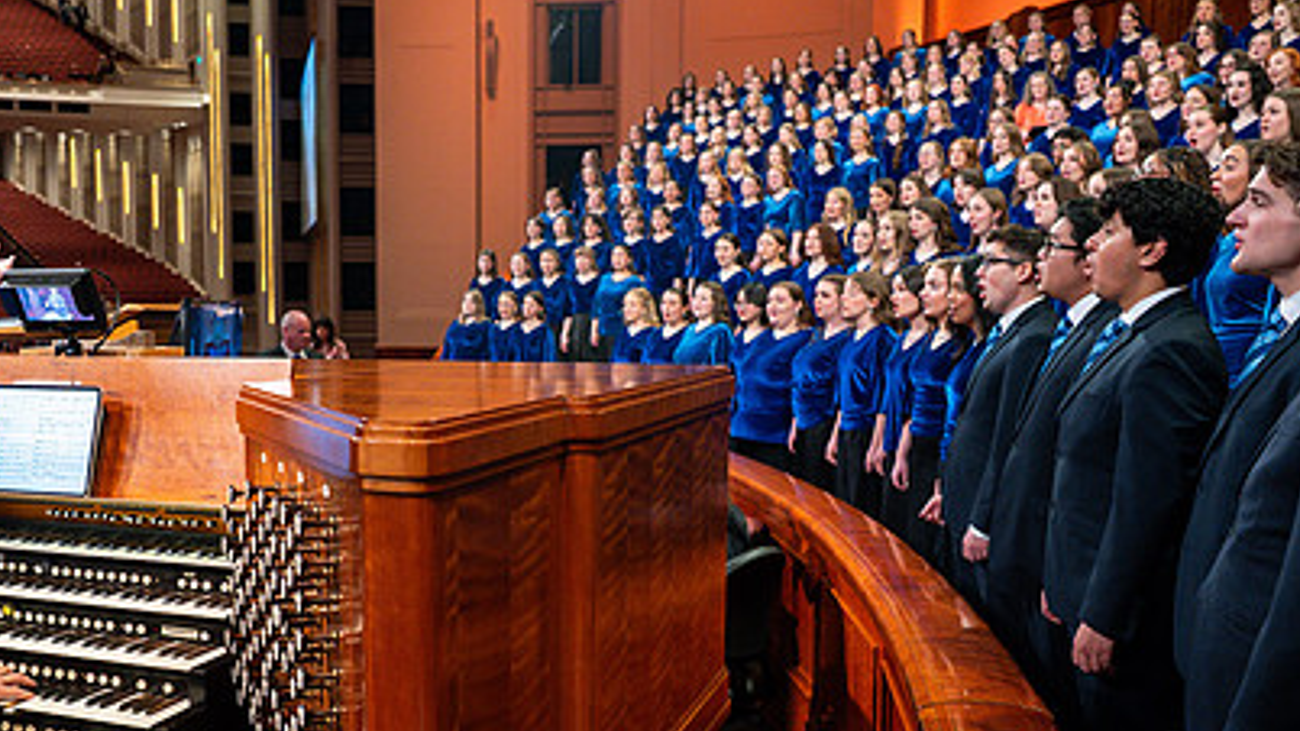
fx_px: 1275
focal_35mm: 37
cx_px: 512
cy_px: 441
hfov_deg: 53.6
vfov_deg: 31.9
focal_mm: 24
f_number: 2.8
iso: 1600
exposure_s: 1/320
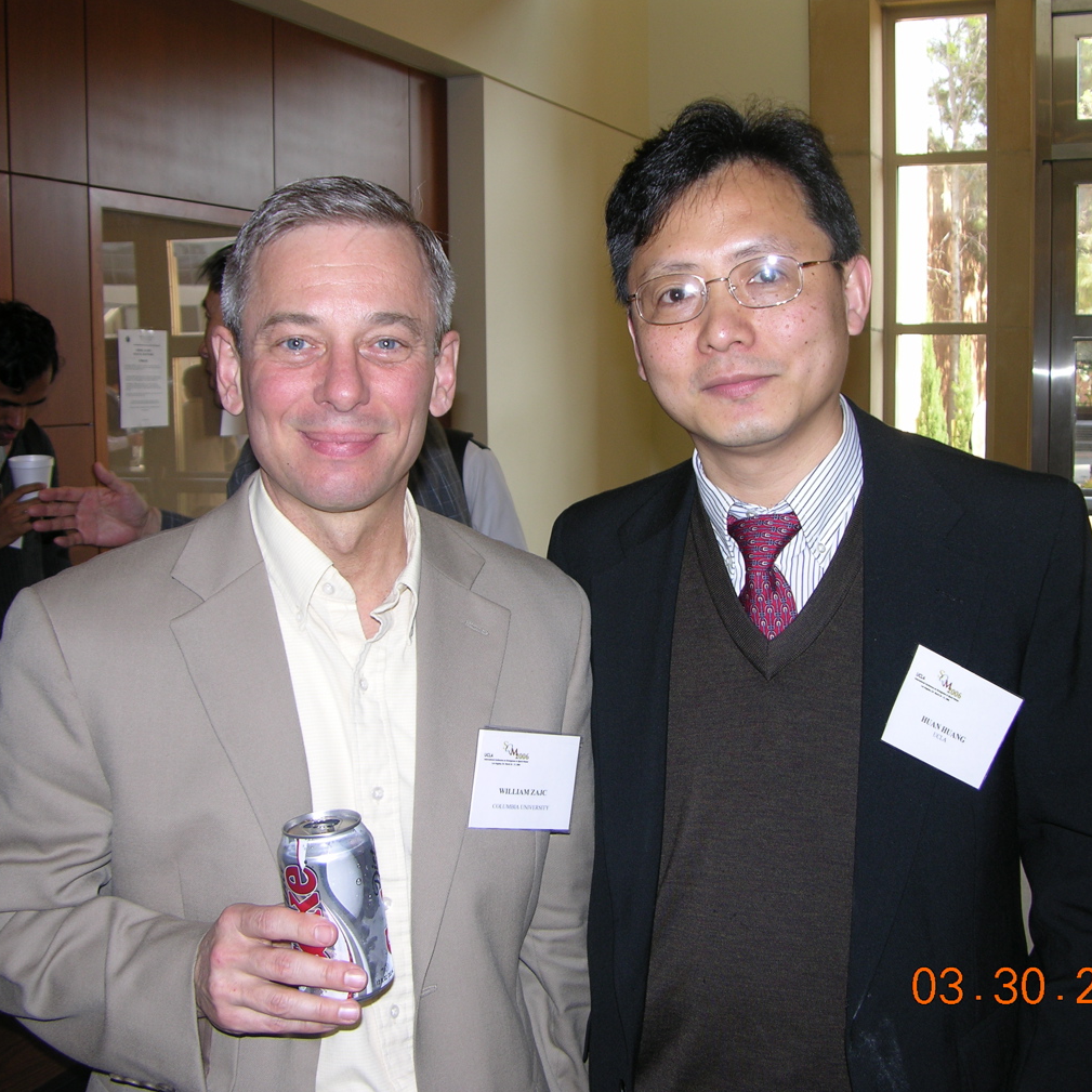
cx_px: 545
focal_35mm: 42
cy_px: 545
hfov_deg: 40.0
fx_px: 1499
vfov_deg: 40.0
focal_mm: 8.9
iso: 50
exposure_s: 1/52.3
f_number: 2.8
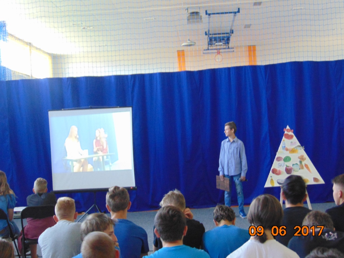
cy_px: 129
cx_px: 172
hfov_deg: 32.2
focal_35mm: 60
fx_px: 596
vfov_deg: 24.4
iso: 400
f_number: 3.6
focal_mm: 10.8
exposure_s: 1/15
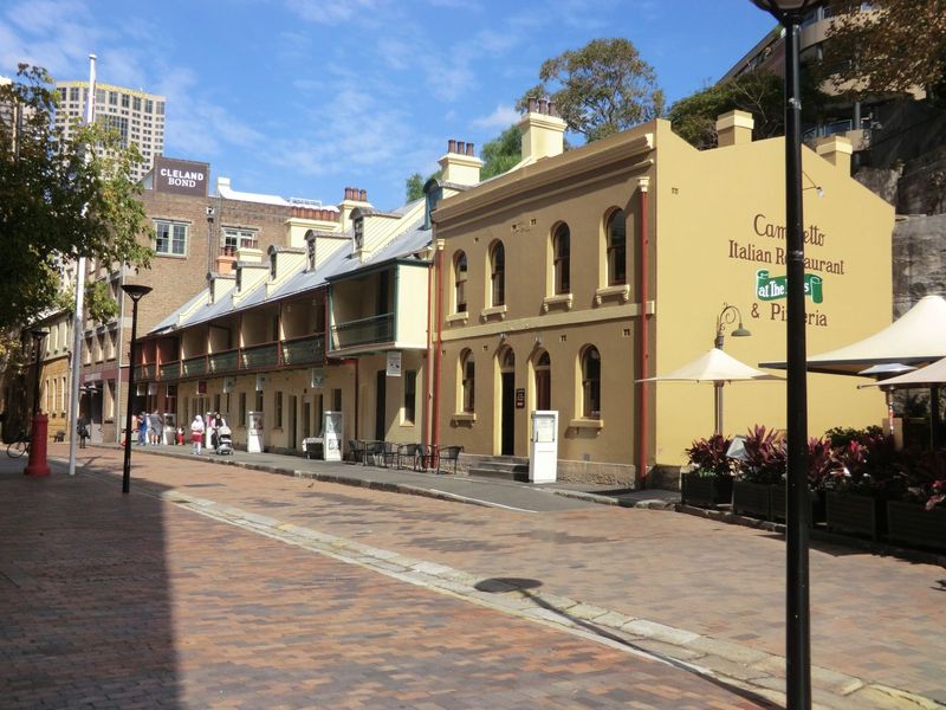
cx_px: 473
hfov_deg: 54.0
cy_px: 355
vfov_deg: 41.8
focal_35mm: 34
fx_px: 929
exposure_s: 1/1000
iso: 80
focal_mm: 6.1
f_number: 3.6
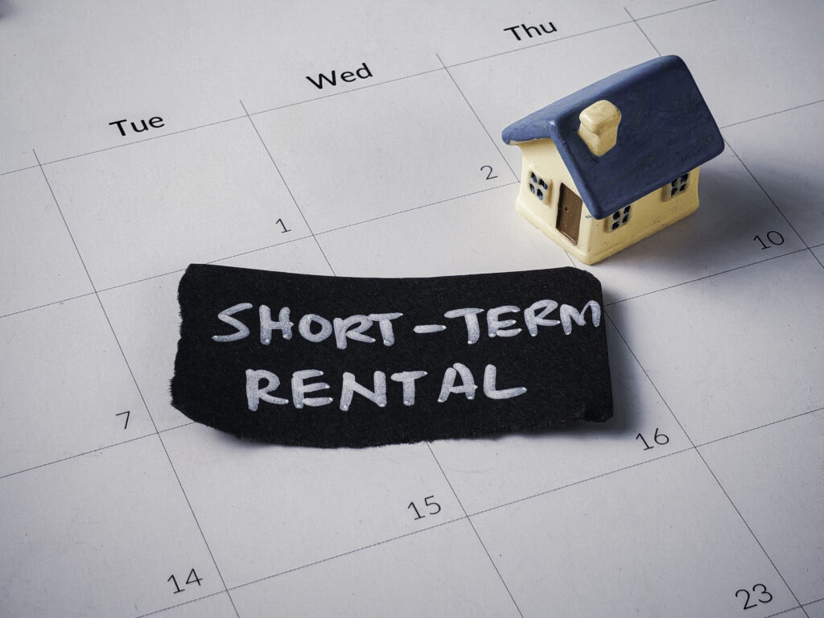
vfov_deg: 15.2
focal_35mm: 97
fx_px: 2309
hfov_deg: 20.2
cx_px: 412
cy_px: 309
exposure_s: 1/100
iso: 100
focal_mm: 5.52
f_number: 2
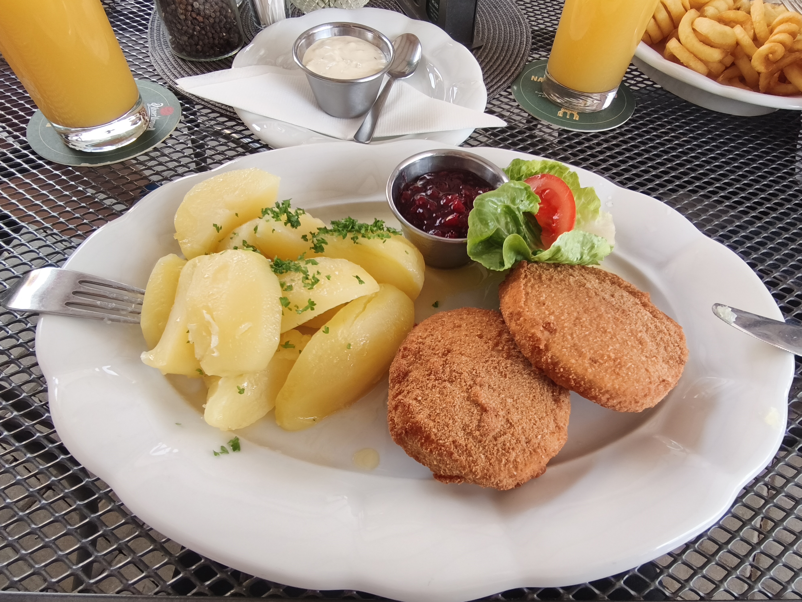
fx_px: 487
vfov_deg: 63.4
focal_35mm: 21
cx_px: 401
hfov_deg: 79.0
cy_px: 301
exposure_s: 1/100
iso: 80
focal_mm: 1.91
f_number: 2.2
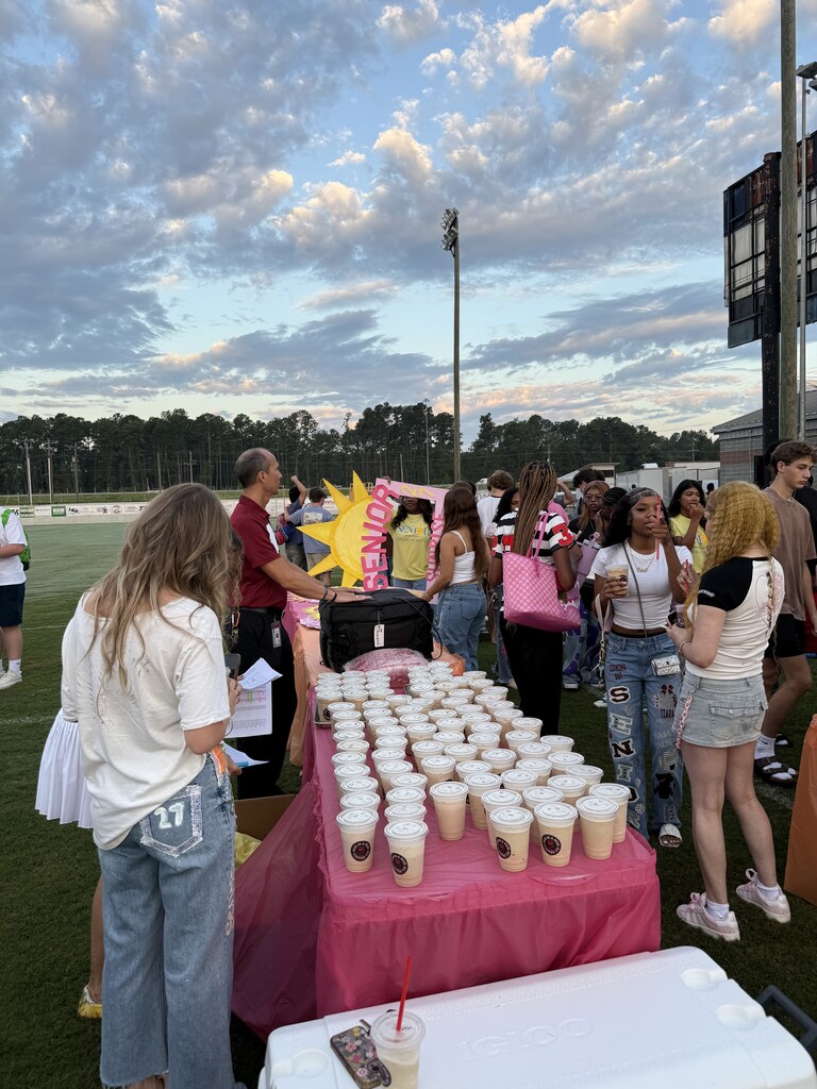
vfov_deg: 71.6
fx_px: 755
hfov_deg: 56.8
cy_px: 544
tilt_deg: -0.8
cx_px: 408
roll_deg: +1.7
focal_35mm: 24
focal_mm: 6.76
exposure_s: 1/407
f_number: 1.78
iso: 80
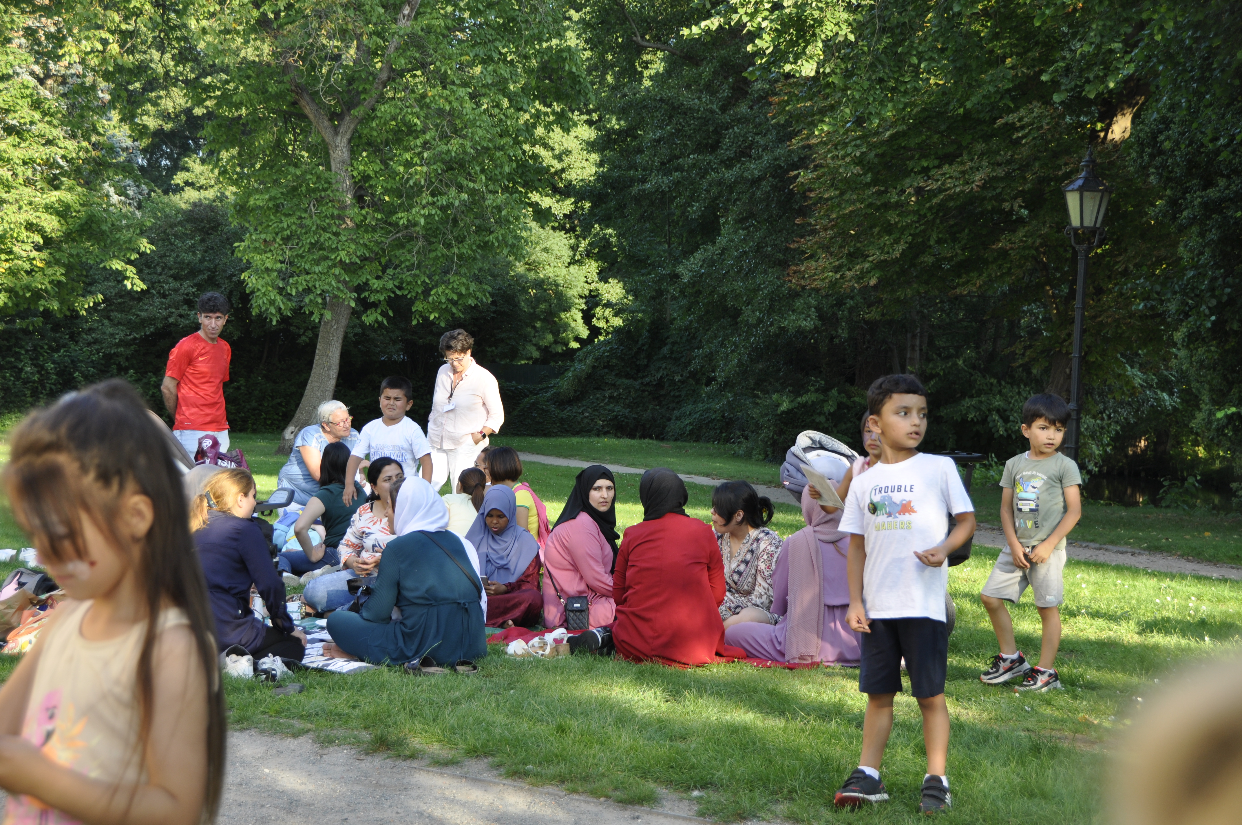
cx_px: 621
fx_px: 2274
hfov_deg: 30.5
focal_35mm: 66
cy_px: 412
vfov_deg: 20.6
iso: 220
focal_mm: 44
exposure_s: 1/125
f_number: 5.6
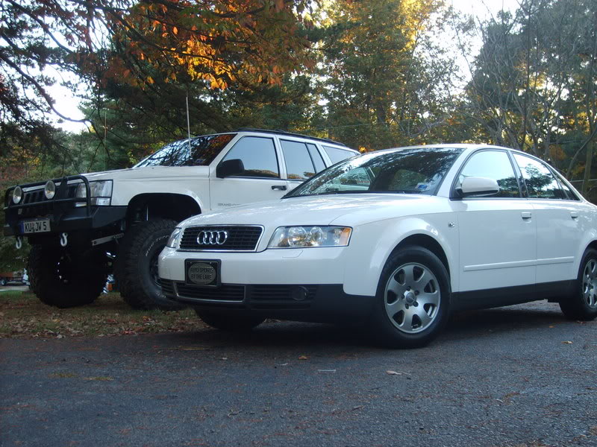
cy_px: 224
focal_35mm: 43
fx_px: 742
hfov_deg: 43.9
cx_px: 298
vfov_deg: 33.6
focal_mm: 7.2
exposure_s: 1/45
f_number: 3
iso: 56
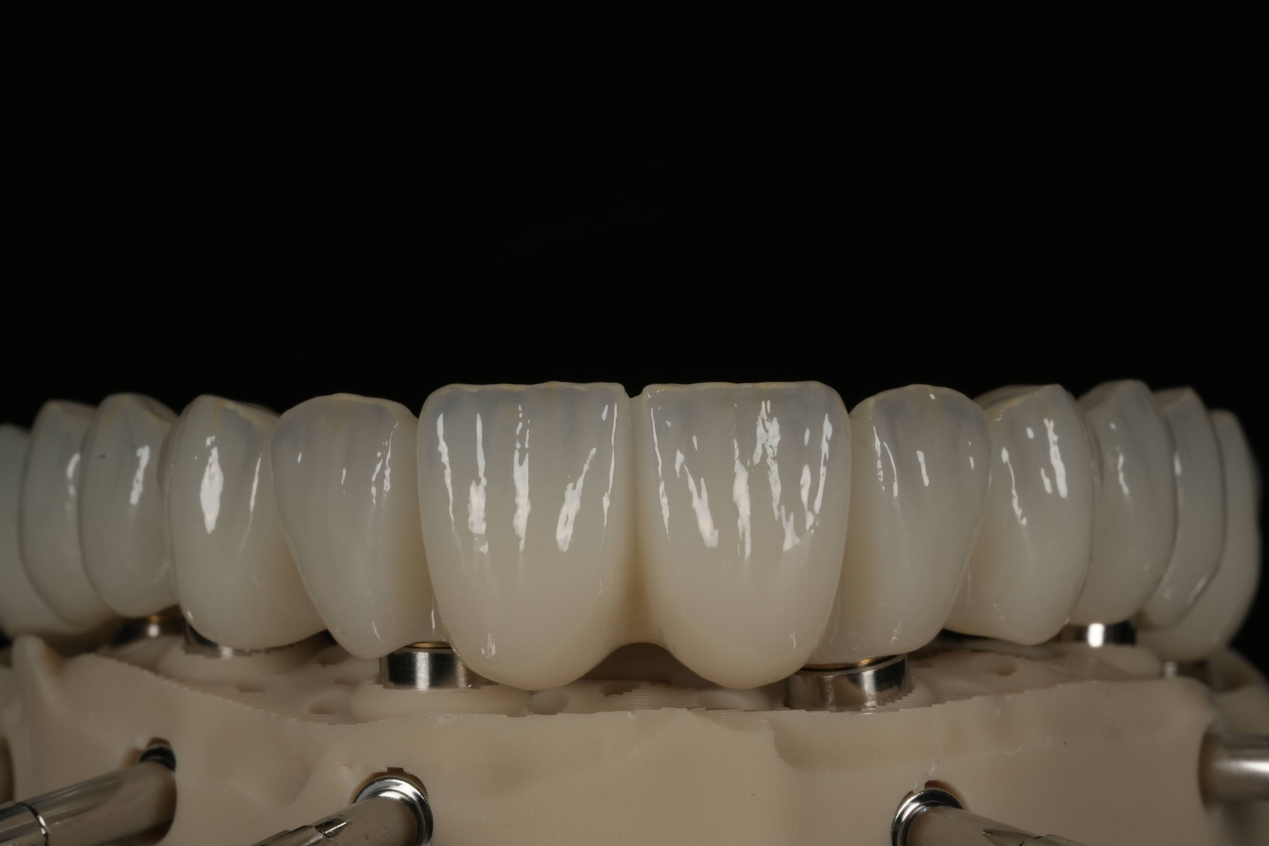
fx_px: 5287
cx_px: 634
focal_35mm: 150
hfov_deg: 13.7
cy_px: 423
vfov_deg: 9.1
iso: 400
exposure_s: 1/125
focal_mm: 100
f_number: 22
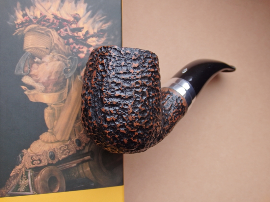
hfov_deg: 42.1
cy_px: 101
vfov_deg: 32.2
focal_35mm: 45
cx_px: 135
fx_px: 351
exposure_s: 1/8
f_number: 3.8
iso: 125
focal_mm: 8
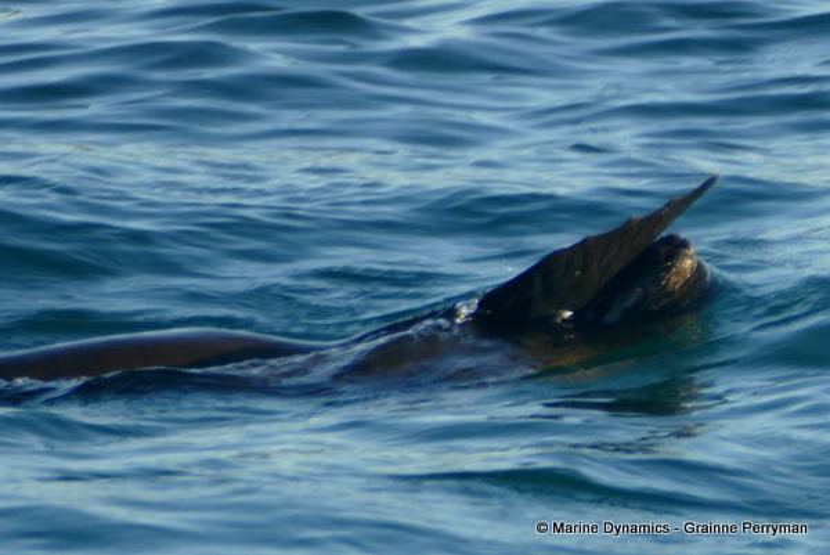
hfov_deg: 3.7
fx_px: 12689
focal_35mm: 550
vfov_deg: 2.5
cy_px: 278
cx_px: 415
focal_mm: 146
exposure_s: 1/320
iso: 125
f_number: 4
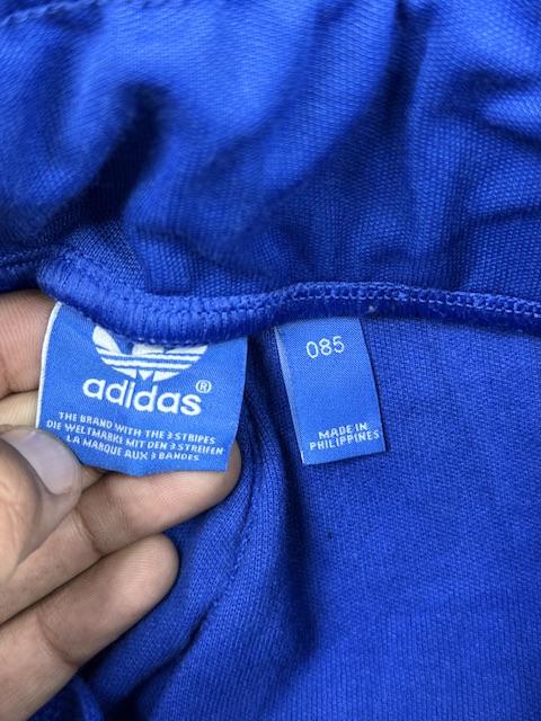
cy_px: 360
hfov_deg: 30.3
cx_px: 270
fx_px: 1000
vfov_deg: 39.7
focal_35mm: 48
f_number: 1.78
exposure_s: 1/50
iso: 100
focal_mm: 6.76
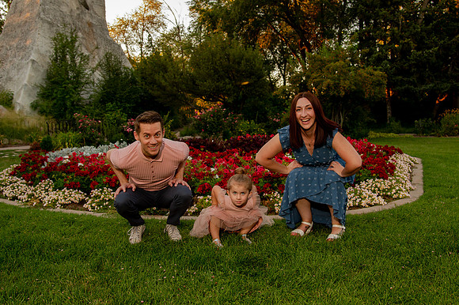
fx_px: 425
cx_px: 230
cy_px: 135
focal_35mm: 33
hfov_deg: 56.7
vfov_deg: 39.5
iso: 640
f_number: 4.5
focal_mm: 24
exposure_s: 1/200
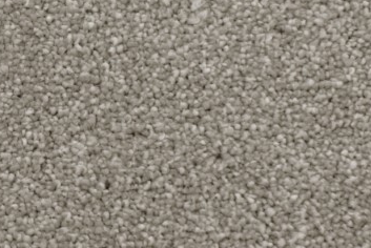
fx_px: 4517
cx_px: -173
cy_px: -21
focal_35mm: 438
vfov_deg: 3.1
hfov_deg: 4.7
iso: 2200
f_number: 4.8
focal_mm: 86
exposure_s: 1/125
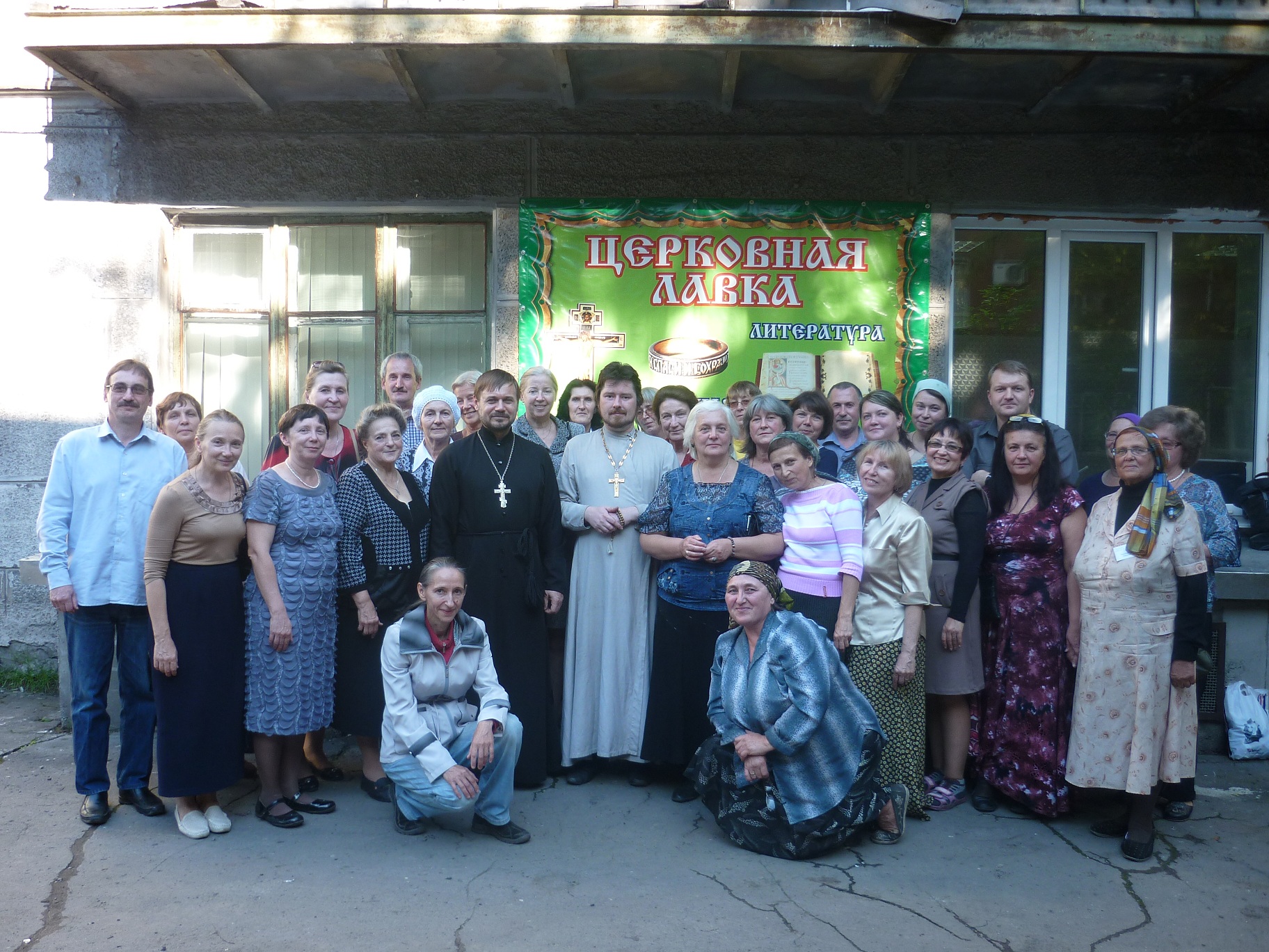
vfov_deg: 42.9
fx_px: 1210
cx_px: 634
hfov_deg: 55.4
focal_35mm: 33
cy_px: 476
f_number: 2.8
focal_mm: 5.5
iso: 80
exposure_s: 1/60
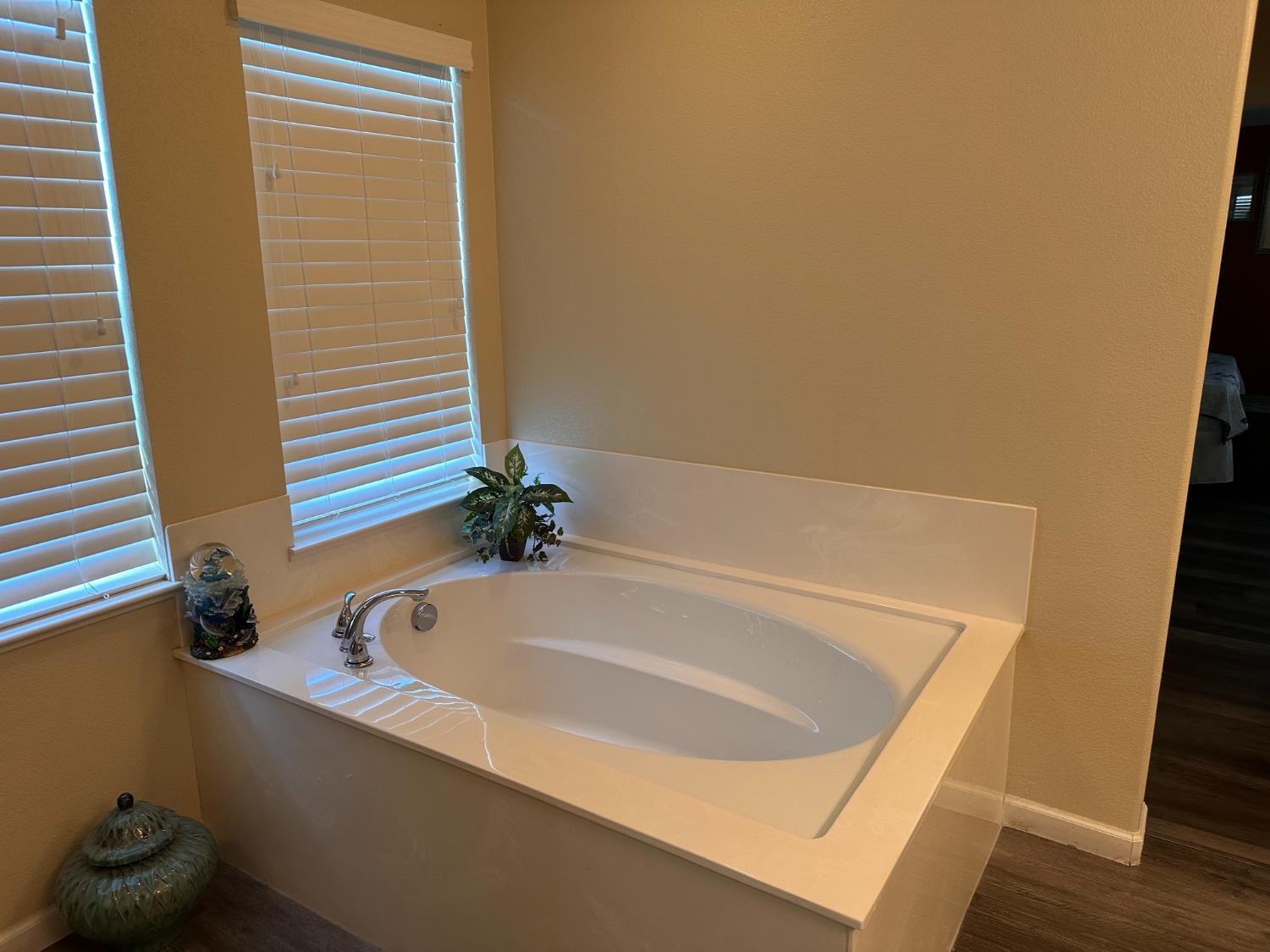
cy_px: 476
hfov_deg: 71.6
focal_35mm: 24
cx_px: 635
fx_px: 881
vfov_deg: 56.8
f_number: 1.78
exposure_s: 1/60
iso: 125
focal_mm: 6.86
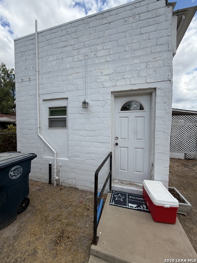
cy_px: 132
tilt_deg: -0.3
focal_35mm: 14
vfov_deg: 102.1
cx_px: 98
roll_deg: +0.0
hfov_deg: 85.7
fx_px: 106
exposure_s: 1/770
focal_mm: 2.22
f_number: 2.2
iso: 20
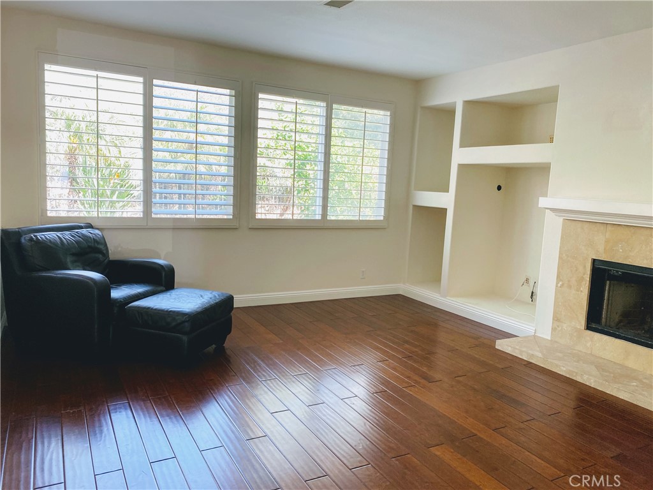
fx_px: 490
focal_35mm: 26
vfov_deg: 53.1
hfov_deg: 67.3
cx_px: 326
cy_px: 245
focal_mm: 4.25
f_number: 1.8
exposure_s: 1/120
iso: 125
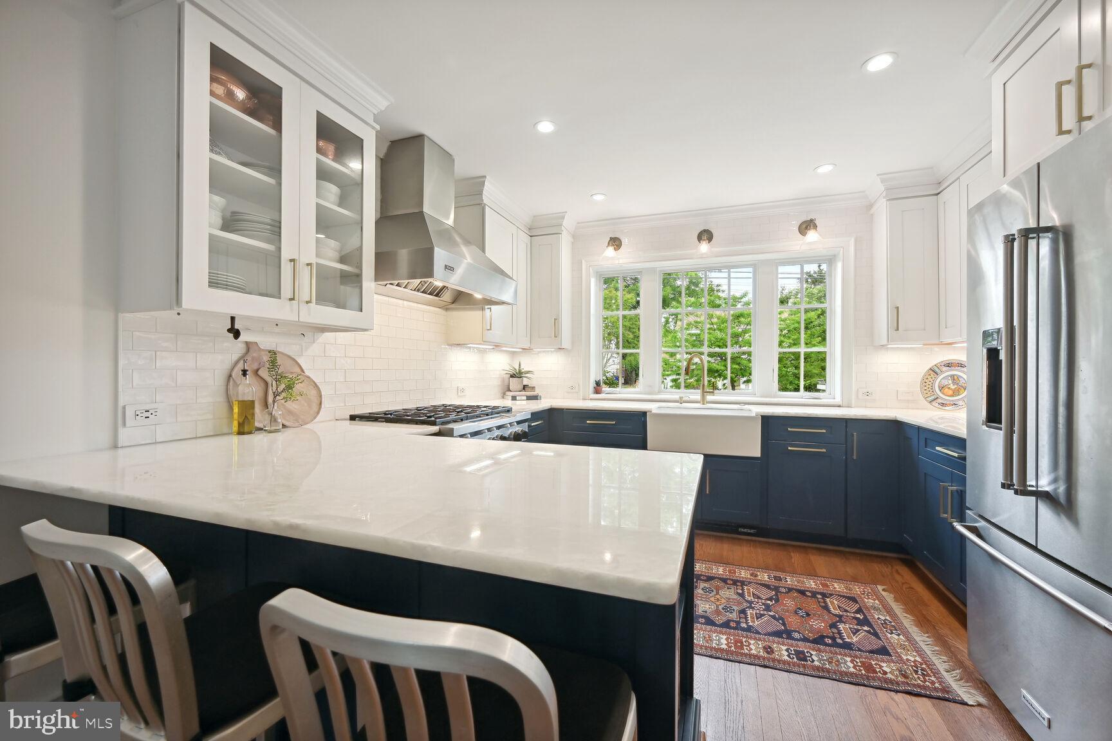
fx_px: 432
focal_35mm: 14
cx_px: 556
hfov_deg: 104.3
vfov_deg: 81.2
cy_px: 370
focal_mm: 14
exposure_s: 1/40
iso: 200
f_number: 8
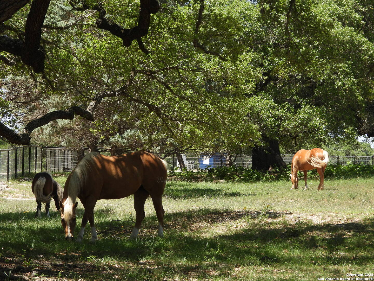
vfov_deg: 8.7
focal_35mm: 170
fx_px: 1837
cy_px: 140
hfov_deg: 11.6
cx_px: 187
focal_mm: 30.5
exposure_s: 1/400
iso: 100
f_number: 4
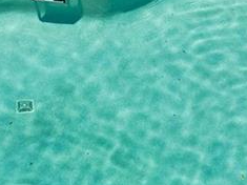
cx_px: 131
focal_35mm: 184
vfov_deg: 8.0
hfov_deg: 10.8
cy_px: -29
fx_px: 1312
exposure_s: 1/1500
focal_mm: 8.38
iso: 100
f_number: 2.8
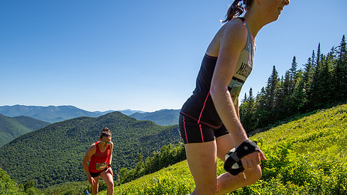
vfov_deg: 51.6
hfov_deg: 83.6
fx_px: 193
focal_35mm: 21
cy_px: 142
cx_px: 157
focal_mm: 16
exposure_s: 1/500
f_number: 5
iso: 100
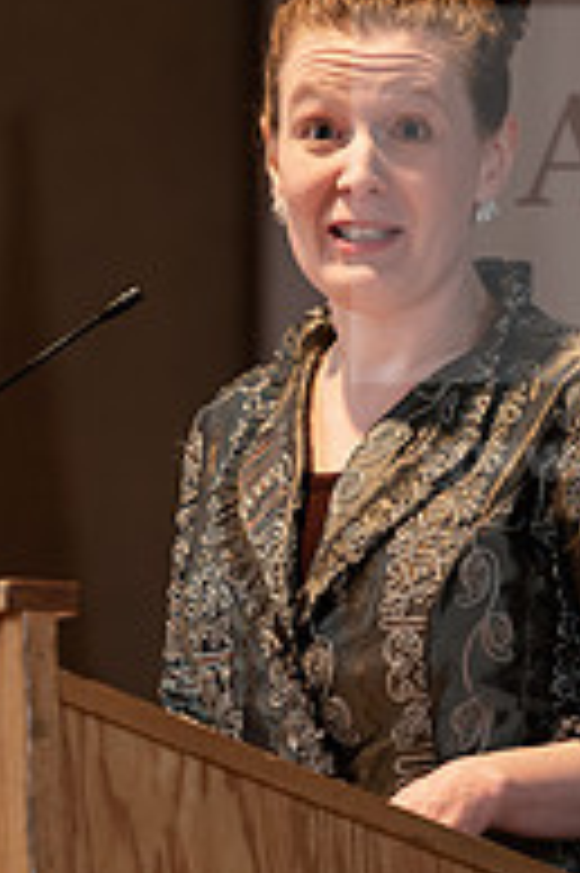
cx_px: 216
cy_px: 551
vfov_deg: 4.3
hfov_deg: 2.9
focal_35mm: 478
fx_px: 11571
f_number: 3.2
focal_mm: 160
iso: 1250
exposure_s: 1/200
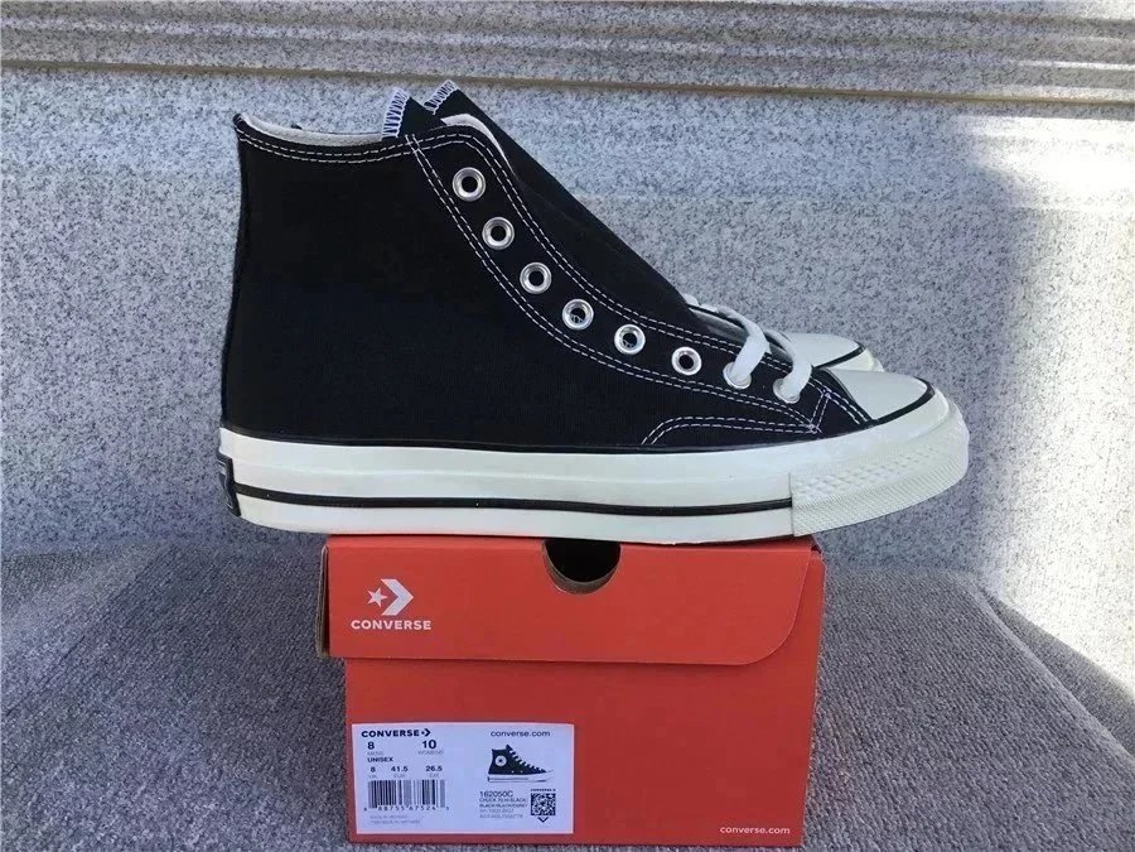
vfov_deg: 45.4
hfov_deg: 58.4
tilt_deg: -14.4
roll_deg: -1.7
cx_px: 568
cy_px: 426
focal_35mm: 31
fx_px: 1016
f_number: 2.4
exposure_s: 1/473
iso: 25
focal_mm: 3.3
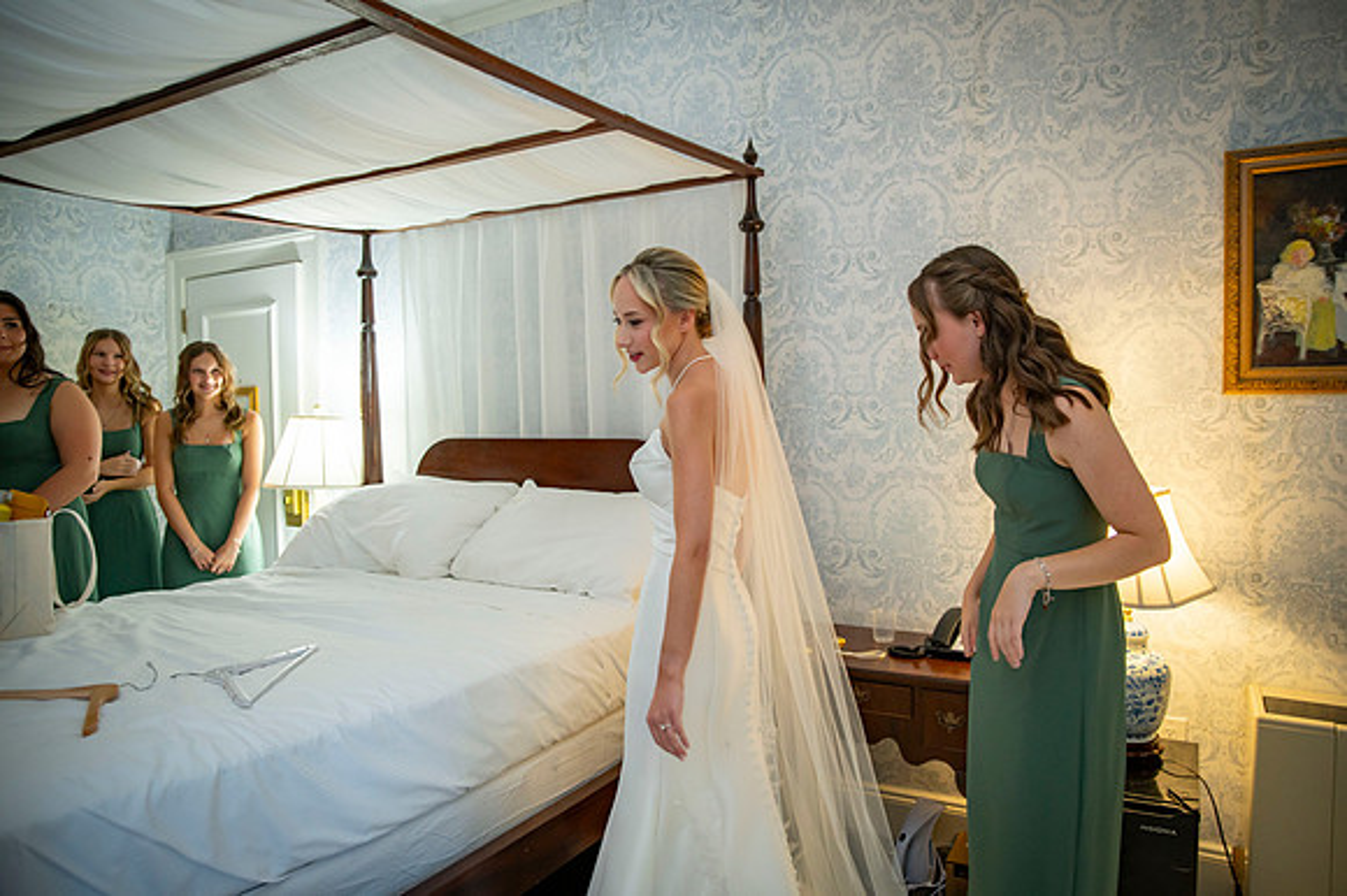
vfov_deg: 52.6
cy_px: 448
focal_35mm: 24
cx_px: 674
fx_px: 908
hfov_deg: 73.1
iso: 1000
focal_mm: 24
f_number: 2.8
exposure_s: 1/60
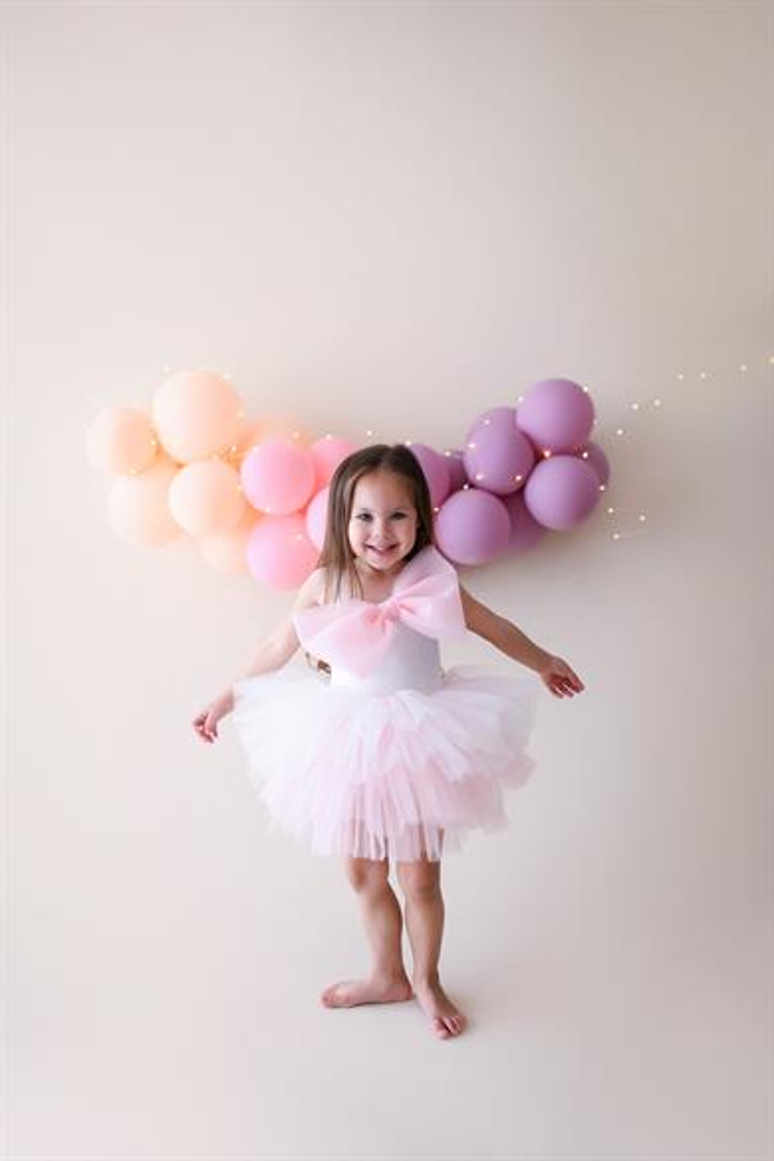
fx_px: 1129
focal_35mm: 35
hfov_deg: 37.9
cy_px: 580
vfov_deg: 54.4
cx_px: 387
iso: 200
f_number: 1.8
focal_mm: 35
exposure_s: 1/250
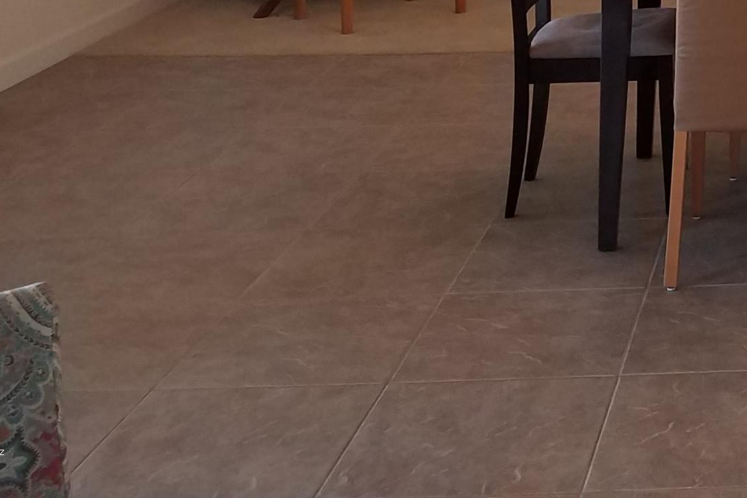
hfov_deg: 24.1
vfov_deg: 16.6
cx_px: 962
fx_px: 1536
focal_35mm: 74
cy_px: -266
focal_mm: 4.2
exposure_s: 1/60
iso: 100
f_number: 1.7
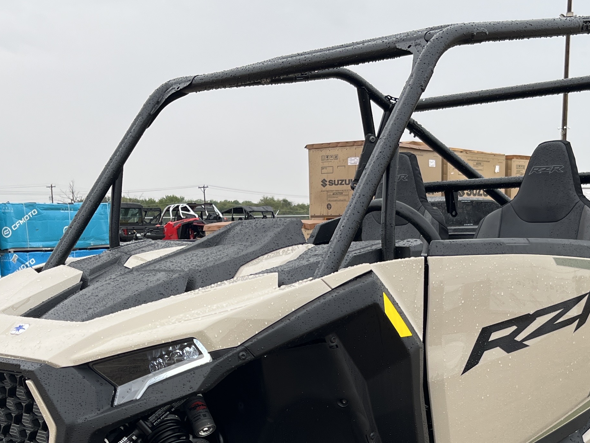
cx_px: 350
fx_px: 971
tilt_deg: -11.9
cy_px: 427
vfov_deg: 24.6
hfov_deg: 33.7
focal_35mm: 57
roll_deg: +0.2
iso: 50
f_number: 1.6
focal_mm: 5.1
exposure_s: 1/639
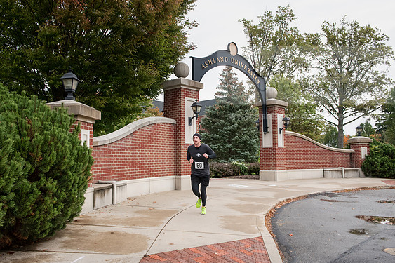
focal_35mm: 33
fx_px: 362
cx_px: 196
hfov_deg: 57.2
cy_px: 131
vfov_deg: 39.9
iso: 640
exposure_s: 1/400
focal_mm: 32
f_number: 6.3
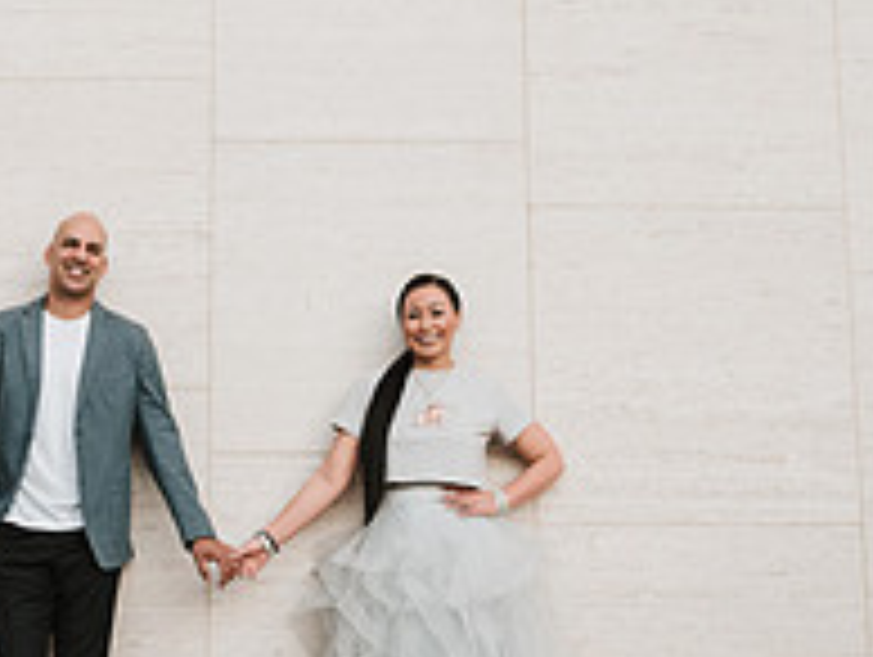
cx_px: 238
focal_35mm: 101
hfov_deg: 19.3
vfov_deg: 14.6
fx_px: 2550
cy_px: 171
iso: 2500
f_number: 2.8
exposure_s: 1/800
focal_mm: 35
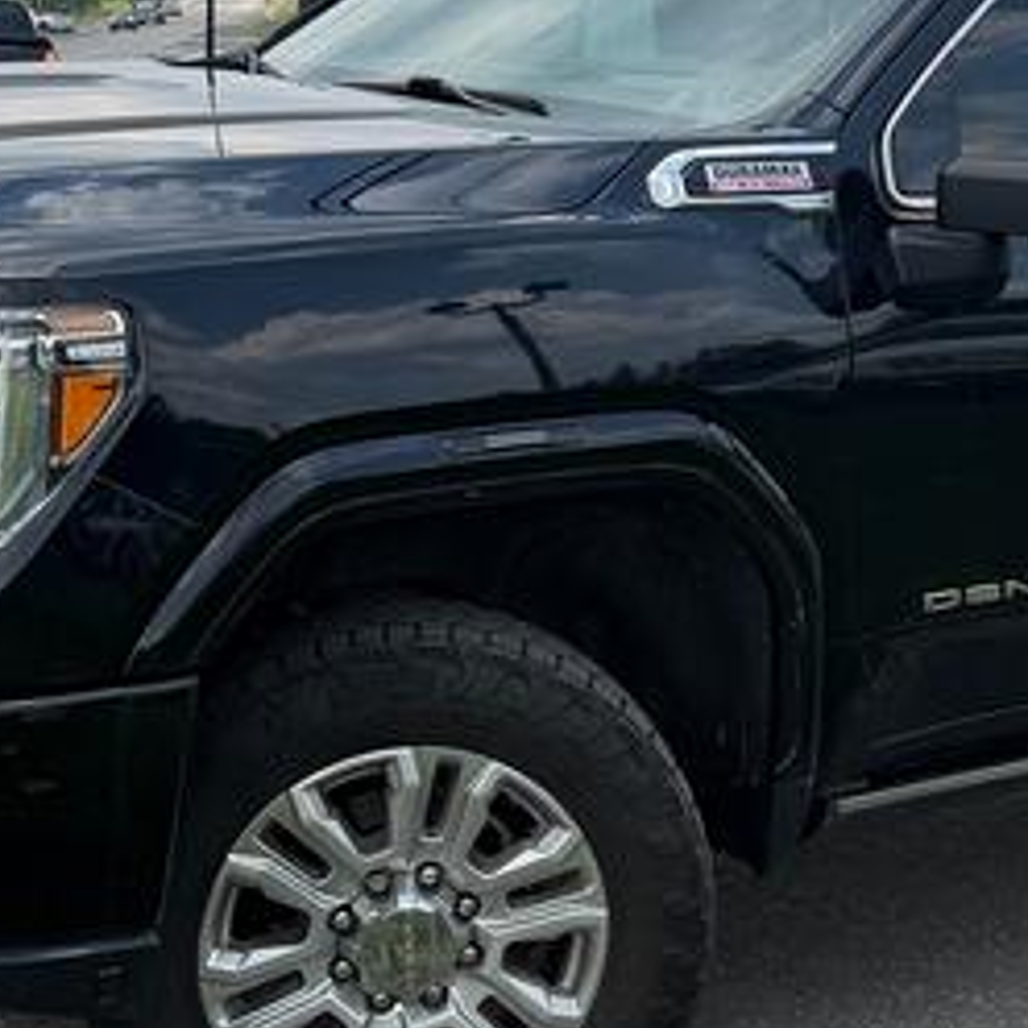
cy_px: 356
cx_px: 829
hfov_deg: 20.9
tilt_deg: -7.4
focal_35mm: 82
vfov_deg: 21.1
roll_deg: +0.4
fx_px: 2755
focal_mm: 6.76
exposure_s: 1/3953
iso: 80
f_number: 1.78
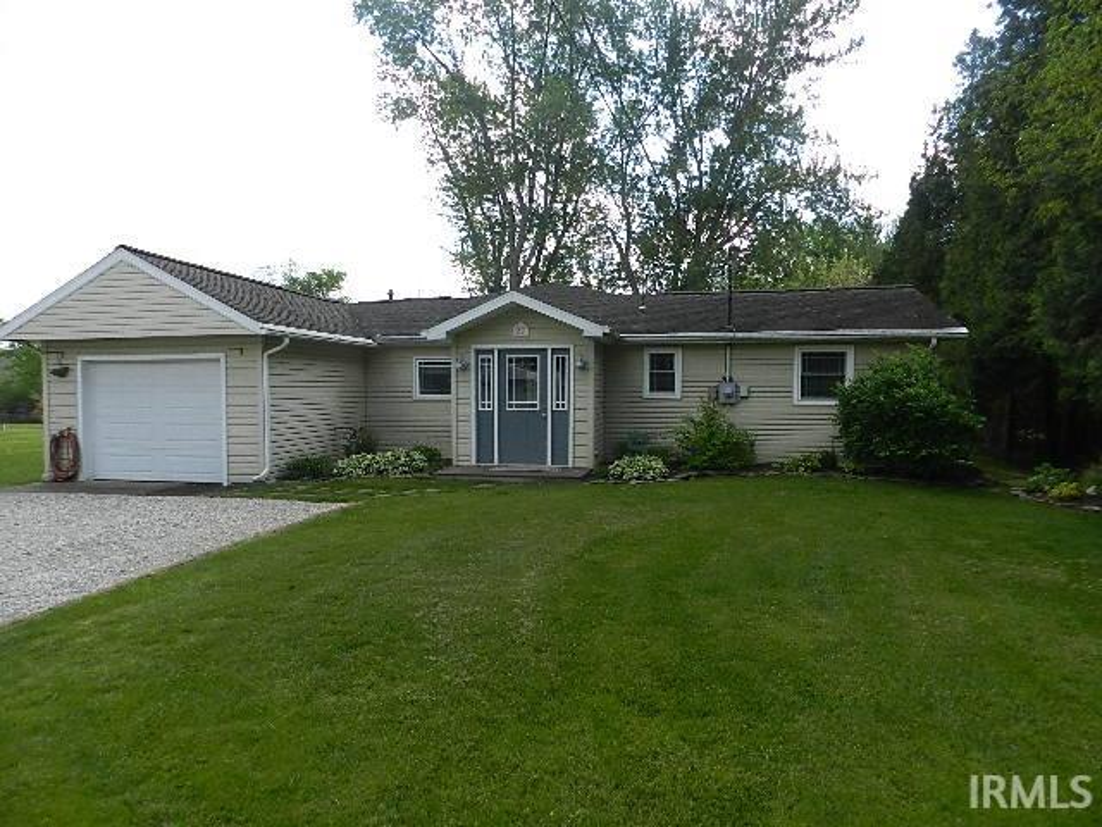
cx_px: 551
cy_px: 414
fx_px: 732
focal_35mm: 23
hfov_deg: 73.9
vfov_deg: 58.9
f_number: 3.4
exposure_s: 1/800
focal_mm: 4
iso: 160
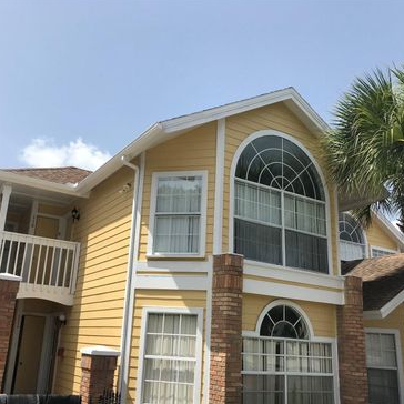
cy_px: 205
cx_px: 179
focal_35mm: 34
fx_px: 449
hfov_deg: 48.4
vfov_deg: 48.4
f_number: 1.8
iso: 20
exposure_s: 1/2457
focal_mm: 3.99
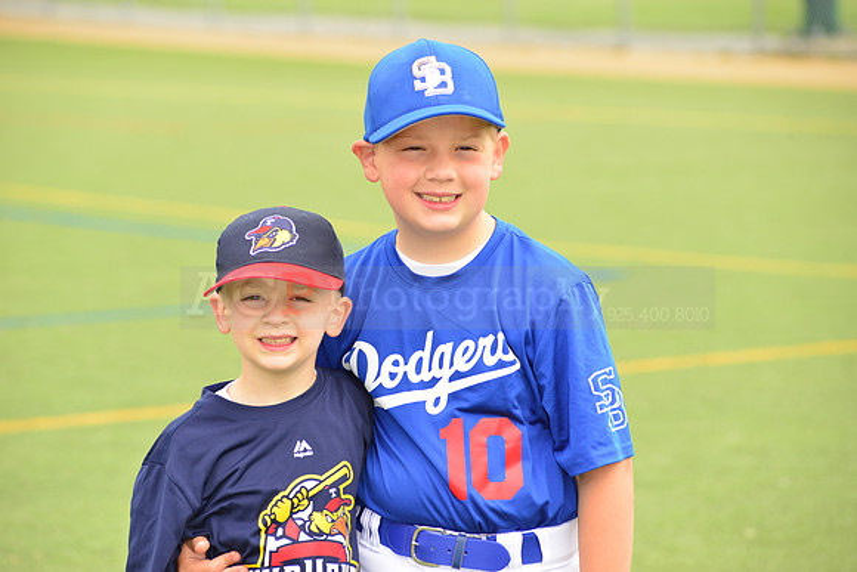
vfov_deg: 7.4
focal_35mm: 185
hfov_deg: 11.1
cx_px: 428
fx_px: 4405
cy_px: 286
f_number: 8
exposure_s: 1/200
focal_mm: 185
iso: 250
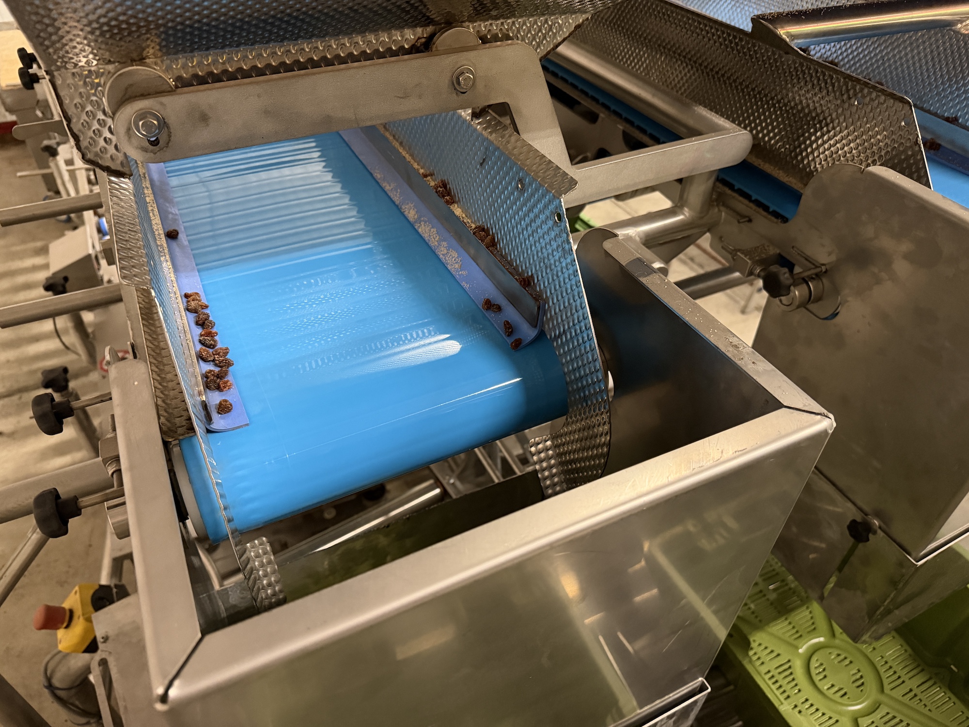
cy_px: 364
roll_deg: -1.8
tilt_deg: -41.9
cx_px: 484
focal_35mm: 24
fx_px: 672
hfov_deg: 71.6
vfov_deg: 56.8
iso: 800
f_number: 1.78
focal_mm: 6.76
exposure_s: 1/33
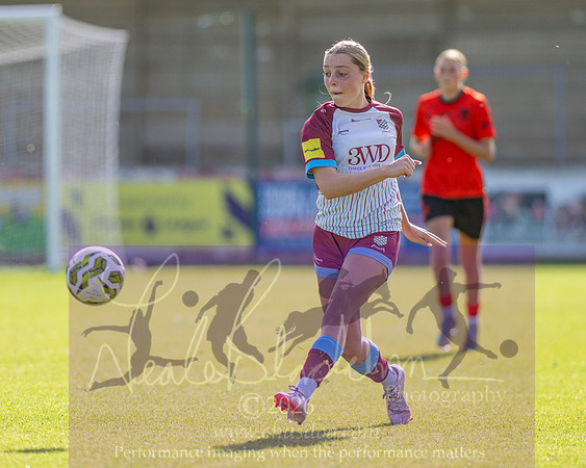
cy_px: 252
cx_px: 316
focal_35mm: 491
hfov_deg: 3.9
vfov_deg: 3.2
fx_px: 8511
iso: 200
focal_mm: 300
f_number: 2.8
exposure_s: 1/3200
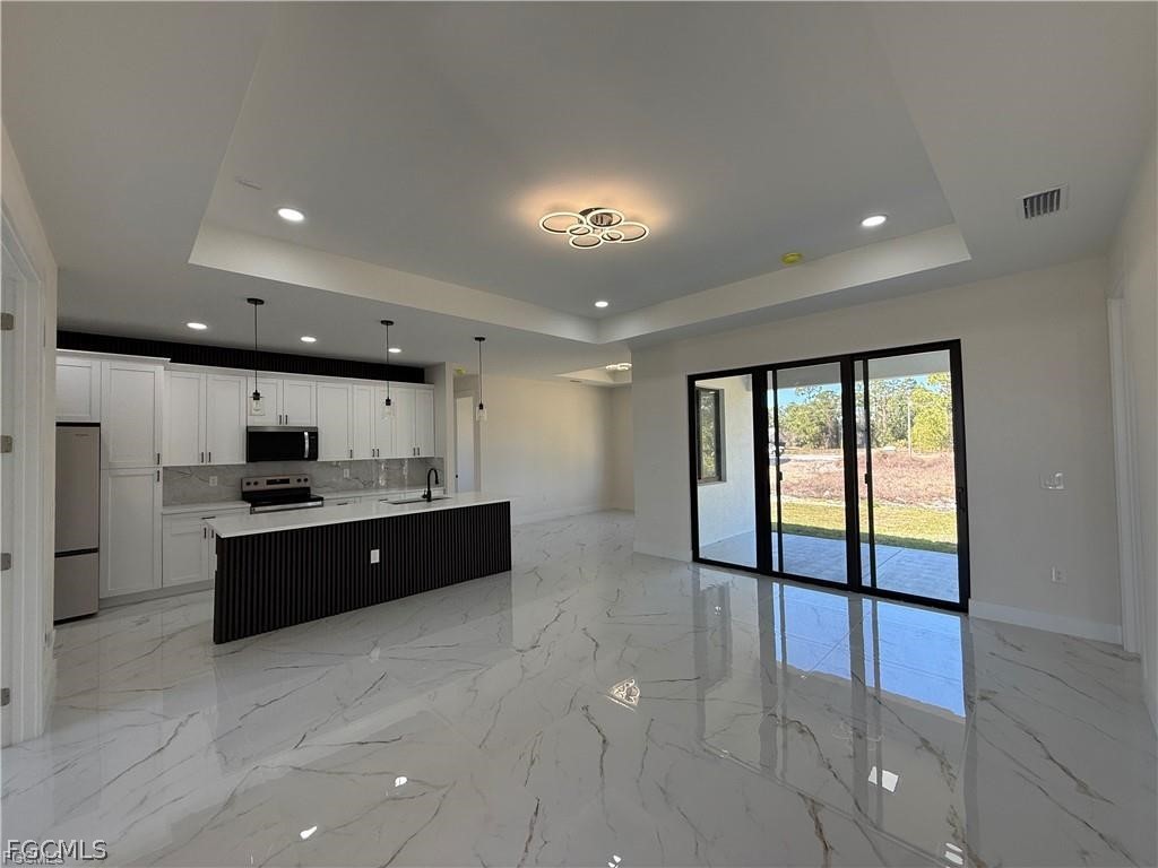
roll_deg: +1.1
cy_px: 434
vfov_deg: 85.7
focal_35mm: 14
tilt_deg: +0.9
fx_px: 468
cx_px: 579
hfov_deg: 102.1
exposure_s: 1/157
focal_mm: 2.22
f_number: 2.2
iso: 64
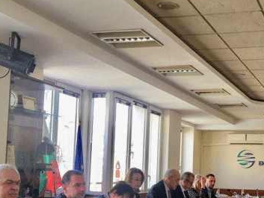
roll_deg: -2.9
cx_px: 217
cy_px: 146
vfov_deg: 24.2
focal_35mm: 60
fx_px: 458
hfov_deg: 31.2
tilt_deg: +4.3
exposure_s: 1/100
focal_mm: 4.15
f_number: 2.2
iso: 40
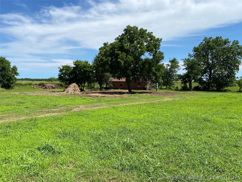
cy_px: 91
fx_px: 182
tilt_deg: -2.8
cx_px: 121
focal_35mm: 26
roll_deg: -1.8
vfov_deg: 53.1
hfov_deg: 67.3
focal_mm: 4.25
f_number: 1.8
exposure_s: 1/3610
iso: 32
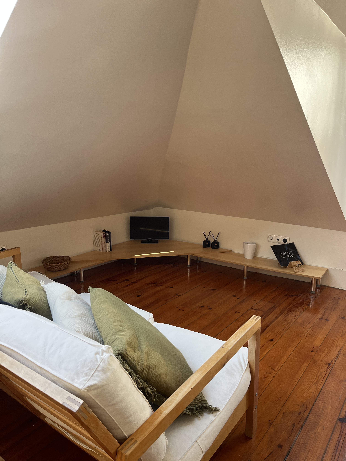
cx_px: 173
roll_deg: +0.1
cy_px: 230
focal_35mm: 26
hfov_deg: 53.1
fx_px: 347
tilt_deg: -12.2
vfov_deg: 67.3
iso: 64
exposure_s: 1/121
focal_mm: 5.1
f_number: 1.6
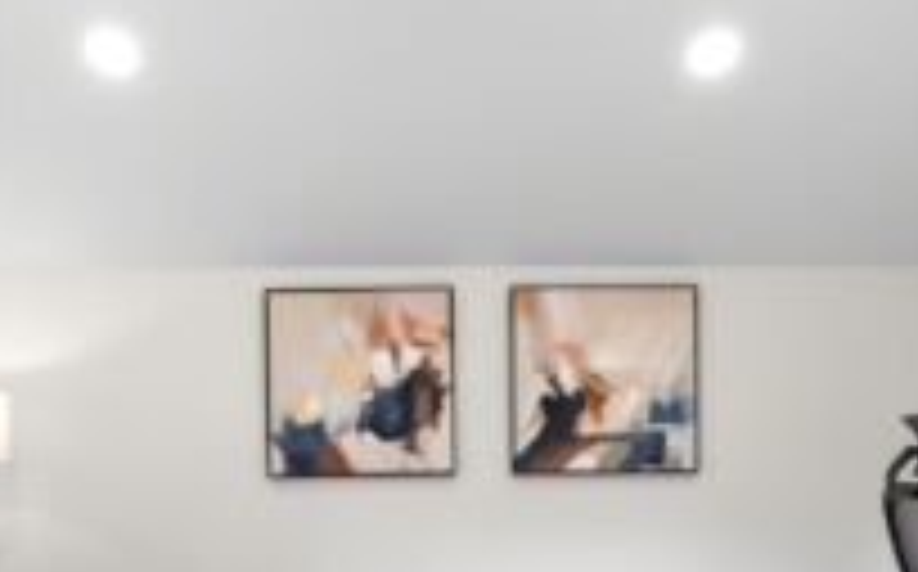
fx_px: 850
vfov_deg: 35.8
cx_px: 410
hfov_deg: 56.6
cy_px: 471
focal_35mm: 34
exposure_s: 1/5
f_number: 9
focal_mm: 17
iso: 320
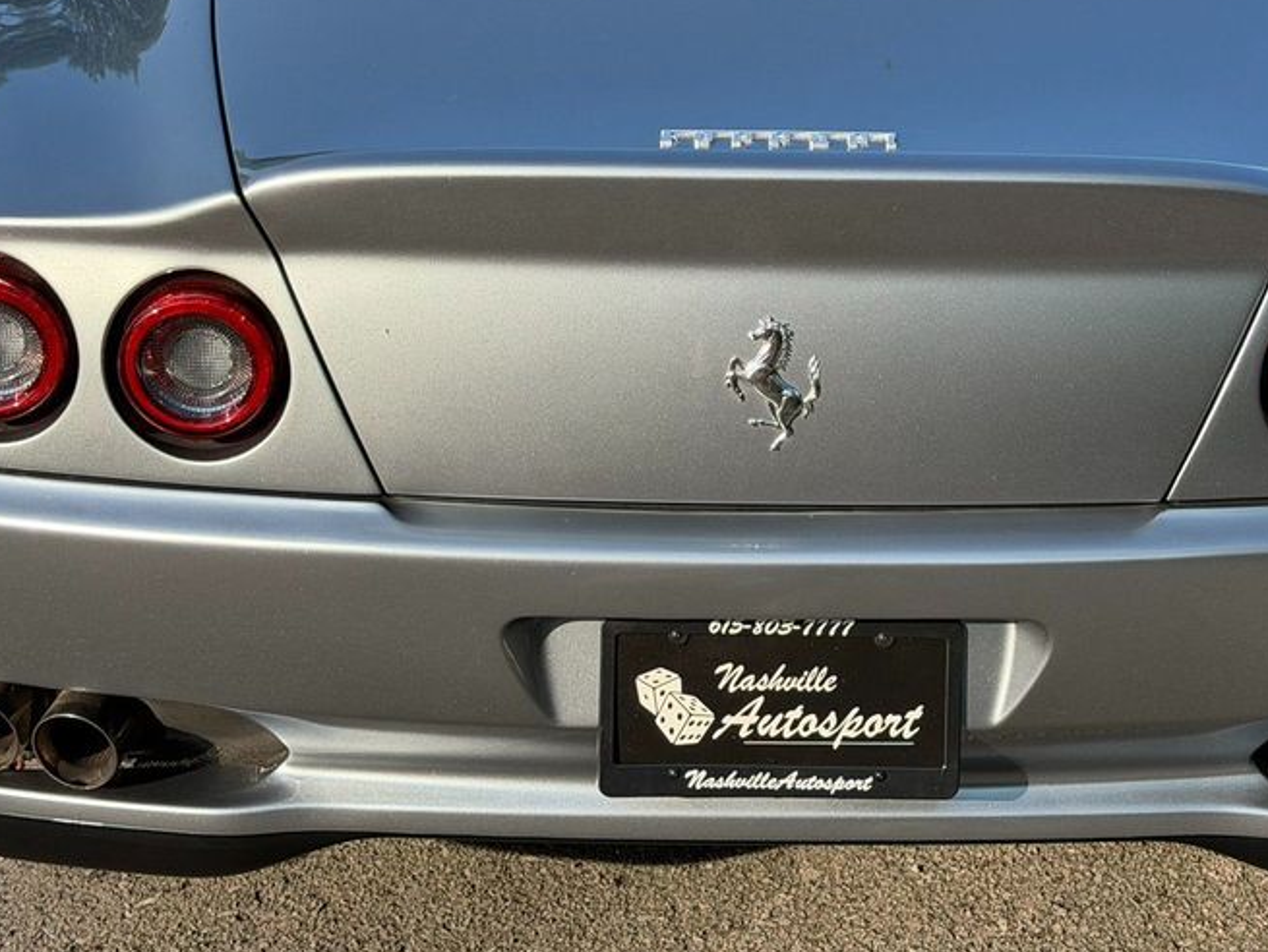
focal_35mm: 75
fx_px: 2749
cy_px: 219
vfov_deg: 19.5
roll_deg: -1.1
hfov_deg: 25.9
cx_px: 782
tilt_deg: -17.7
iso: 80
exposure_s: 1/2208
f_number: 1.78
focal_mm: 6.76
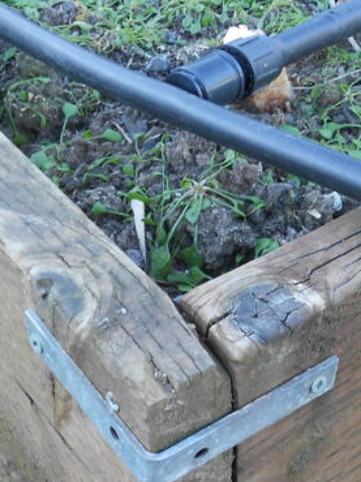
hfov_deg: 20.0
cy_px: 245
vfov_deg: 27.1
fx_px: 1002
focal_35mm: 72
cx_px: 331
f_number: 3.2
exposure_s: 1/30
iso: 100
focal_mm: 4.6
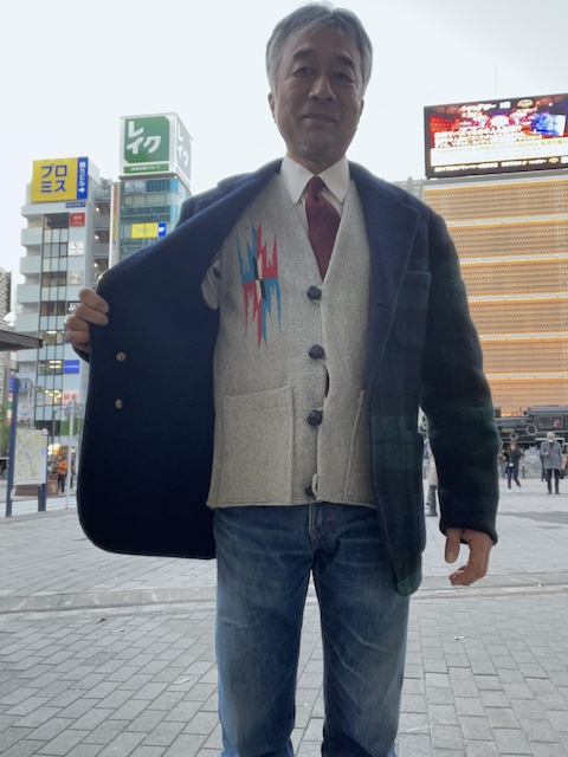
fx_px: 656
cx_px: 284
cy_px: 378
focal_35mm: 30
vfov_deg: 60.0
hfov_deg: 46.8
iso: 80
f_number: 2.2
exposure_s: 1/50
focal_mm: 2.71
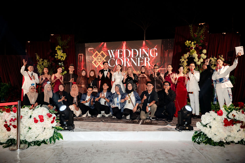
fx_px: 191
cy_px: 82
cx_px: 122
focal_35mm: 28
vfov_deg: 46.4
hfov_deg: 65.5
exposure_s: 1/200
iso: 200
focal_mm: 28
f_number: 2.8
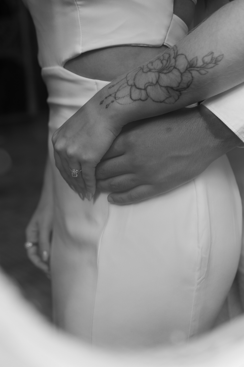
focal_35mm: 45
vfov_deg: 43.6
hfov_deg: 29.9
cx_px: 122
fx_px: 457
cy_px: 184
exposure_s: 1/200
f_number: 2.5
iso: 160
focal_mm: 30
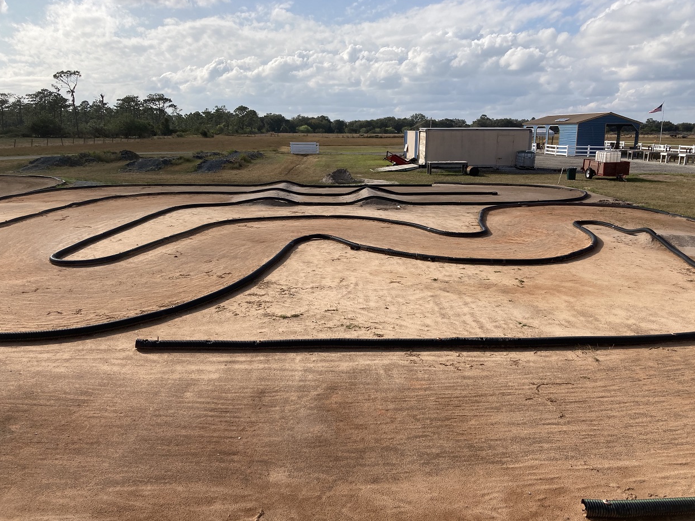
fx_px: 582
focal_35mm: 29
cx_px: 349
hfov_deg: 61.7
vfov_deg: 48.2
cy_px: 254
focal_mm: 3.99
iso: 20
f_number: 1.8
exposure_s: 1/3003
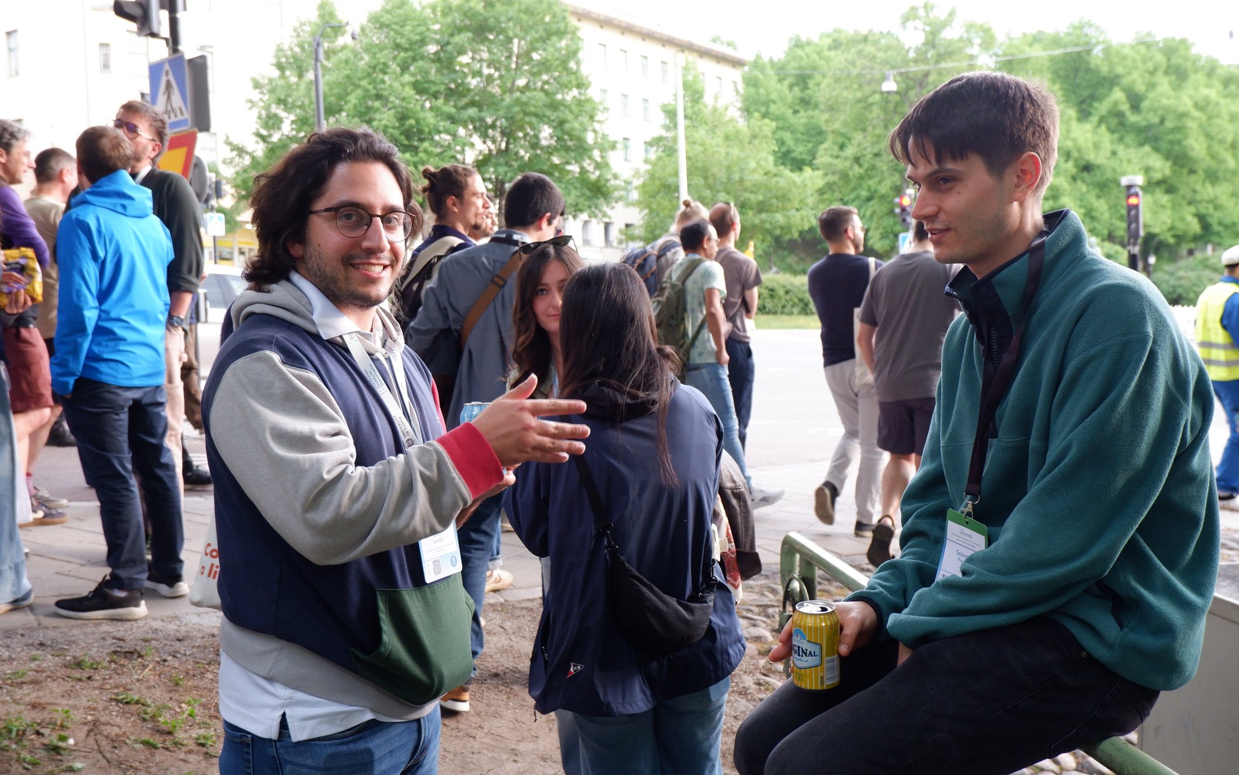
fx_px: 1249
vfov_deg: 34.4
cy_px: 384
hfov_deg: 52.7
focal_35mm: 37
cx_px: 619
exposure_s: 1/125
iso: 1000
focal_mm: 24.9
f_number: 4.4
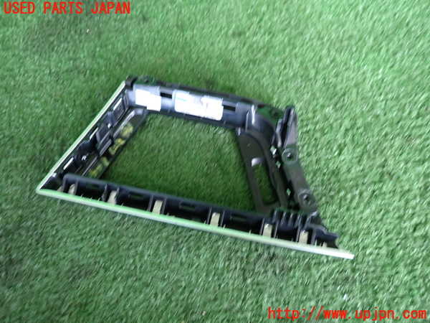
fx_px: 311
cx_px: 215
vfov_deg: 54.9
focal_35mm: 25
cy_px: 162
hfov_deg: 69.4
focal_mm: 4.5
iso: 400
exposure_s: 1/30
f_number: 2
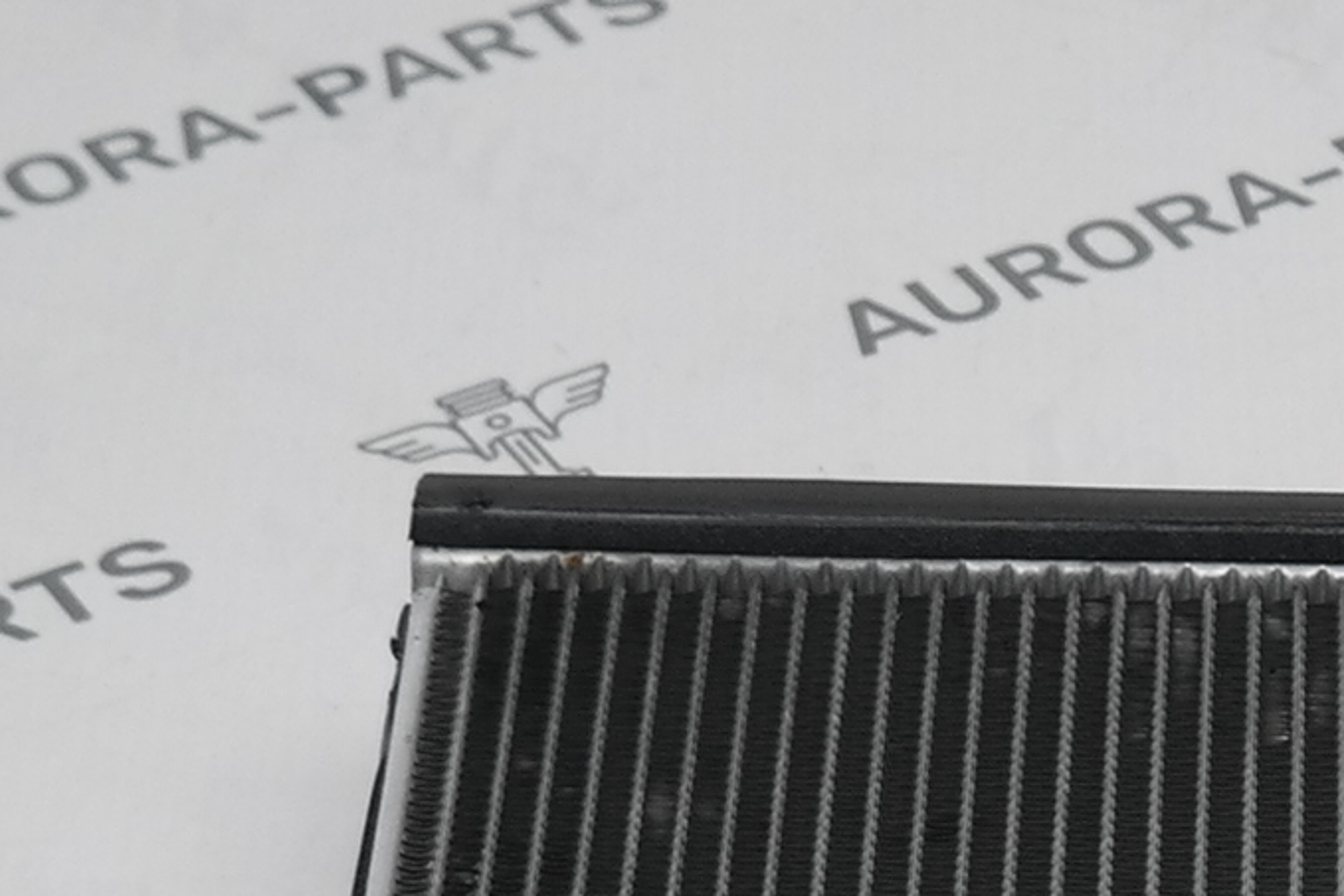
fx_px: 6198
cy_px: 1052
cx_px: 1661
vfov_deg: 8.2
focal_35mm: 166
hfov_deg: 12.1
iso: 100
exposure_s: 1/80
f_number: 3.5
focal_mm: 19
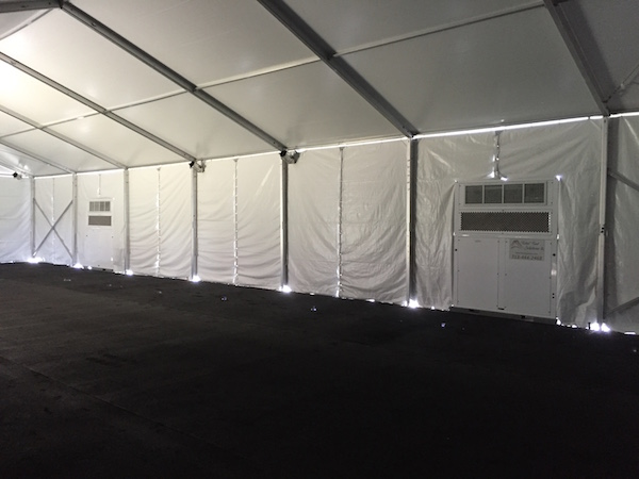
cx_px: 320
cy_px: 240
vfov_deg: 48.2
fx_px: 535
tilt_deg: -1.8
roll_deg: -0.8
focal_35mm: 29
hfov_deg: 61.7
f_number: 2.2
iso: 200
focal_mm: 4.15
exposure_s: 1/30
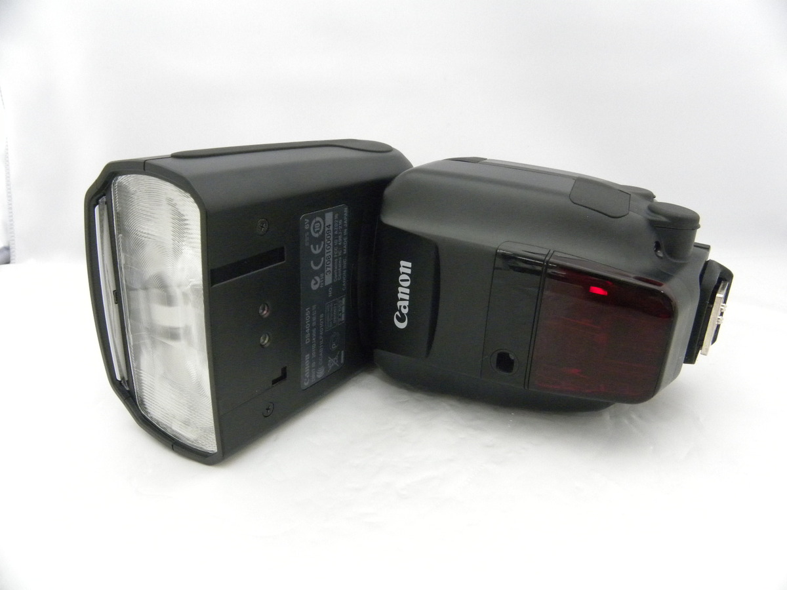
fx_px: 591
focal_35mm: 26
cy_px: 295
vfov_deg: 53.1
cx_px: 394
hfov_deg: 67.3
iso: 400
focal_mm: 4.6
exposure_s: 1/26
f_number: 5
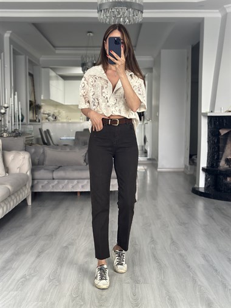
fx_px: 427
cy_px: 154
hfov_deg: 30.3
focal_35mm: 48
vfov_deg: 39.6
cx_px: 116
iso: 200
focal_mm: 6.86
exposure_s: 1/60
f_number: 1.78
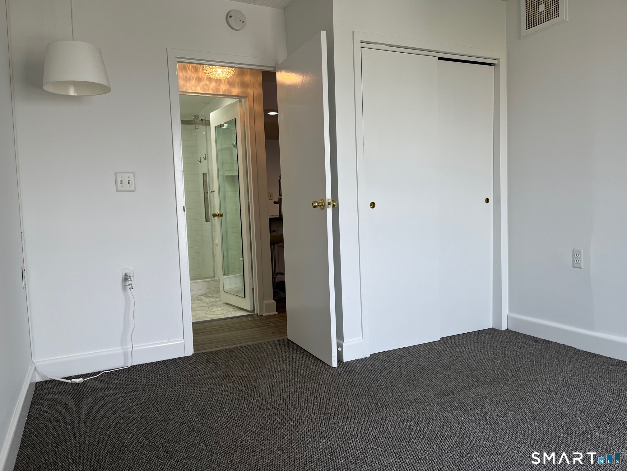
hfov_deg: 67.3
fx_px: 471
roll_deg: +2.4
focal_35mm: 26
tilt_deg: -4.3
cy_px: 236
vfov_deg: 53.1
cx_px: 314
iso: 40
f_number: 1.6
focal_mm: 5.1
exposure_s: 1/120
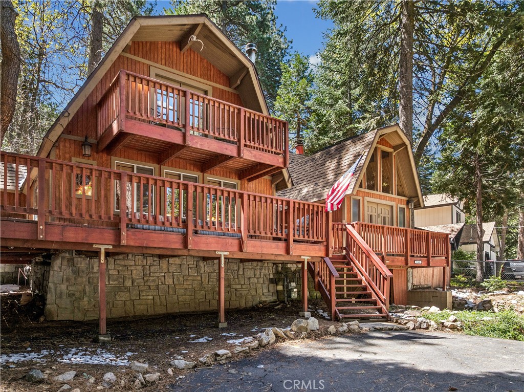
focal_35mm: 24
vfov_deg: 56.7
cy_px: 196
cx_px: 262
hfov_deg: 71.6
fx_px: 363
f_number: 2.8
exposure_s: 1/15
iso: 150
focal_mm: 12.3
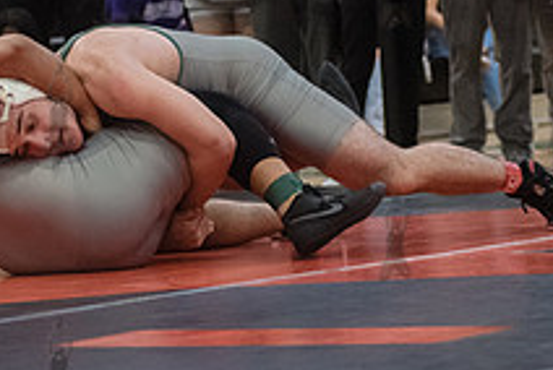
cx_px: 57
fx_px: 3615
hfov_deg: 8.7
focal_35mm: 235
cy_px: 108
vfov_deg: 5.9
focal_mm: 86
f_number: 3.5
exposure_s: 1/500
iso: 8000
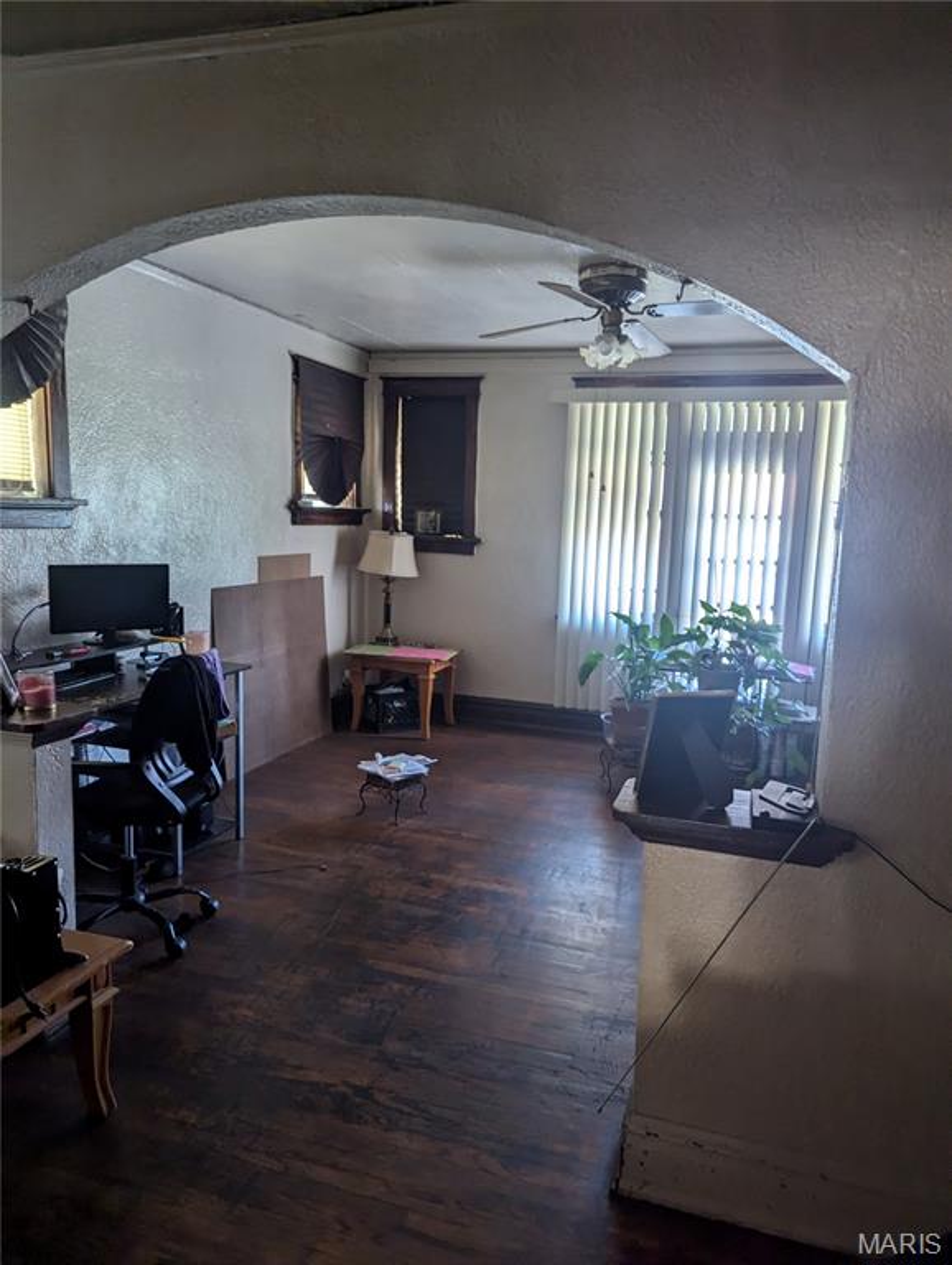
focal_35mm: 24
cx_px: 476
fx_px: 878
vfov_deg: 71.5
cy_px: 632
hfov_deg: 56.9
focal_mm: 6.81
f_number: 1.85
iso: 586
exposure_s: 1/96.3
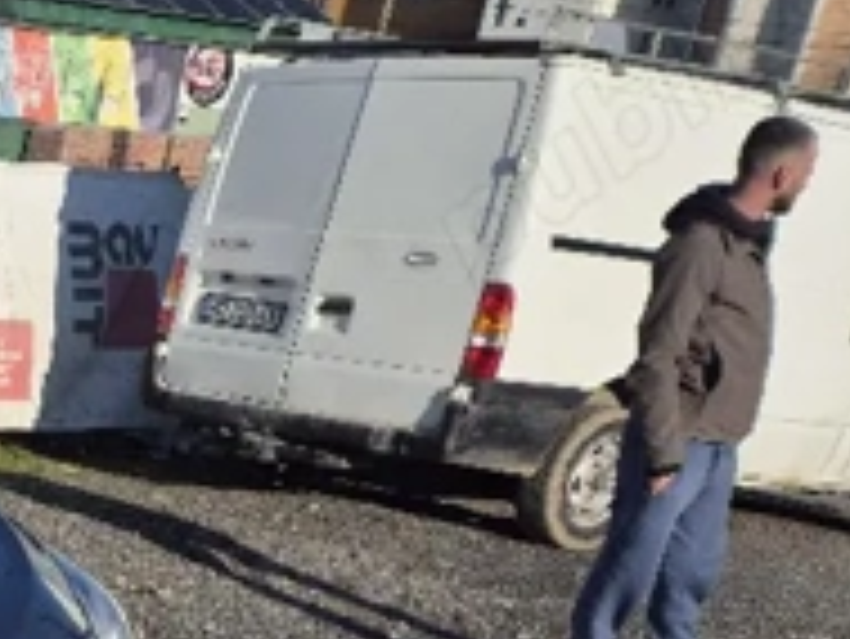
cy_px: 778
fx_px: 1794
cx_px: -490
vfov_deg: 19.0
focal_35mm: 73
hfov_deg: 21.5
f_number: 1.8
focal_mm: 5.4
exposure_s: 1/5000
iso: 25
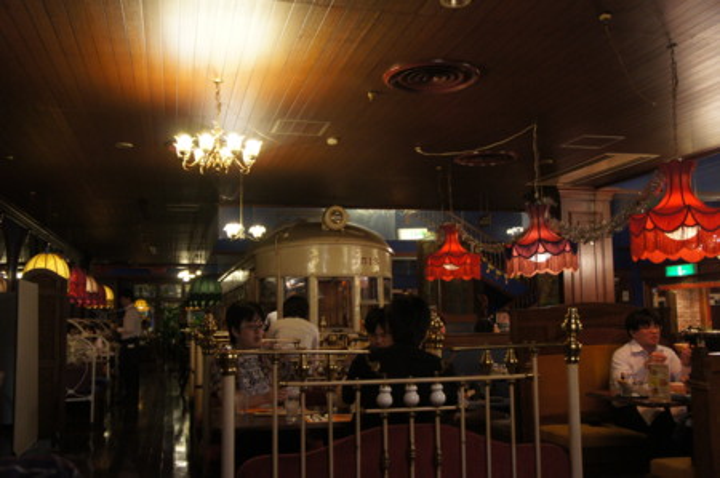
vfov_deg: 36.8
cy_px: 239
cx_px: 360
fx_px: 719
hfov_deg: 53.2
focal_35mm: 36
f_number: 4
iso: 1600
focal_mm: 24
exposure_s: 1/40
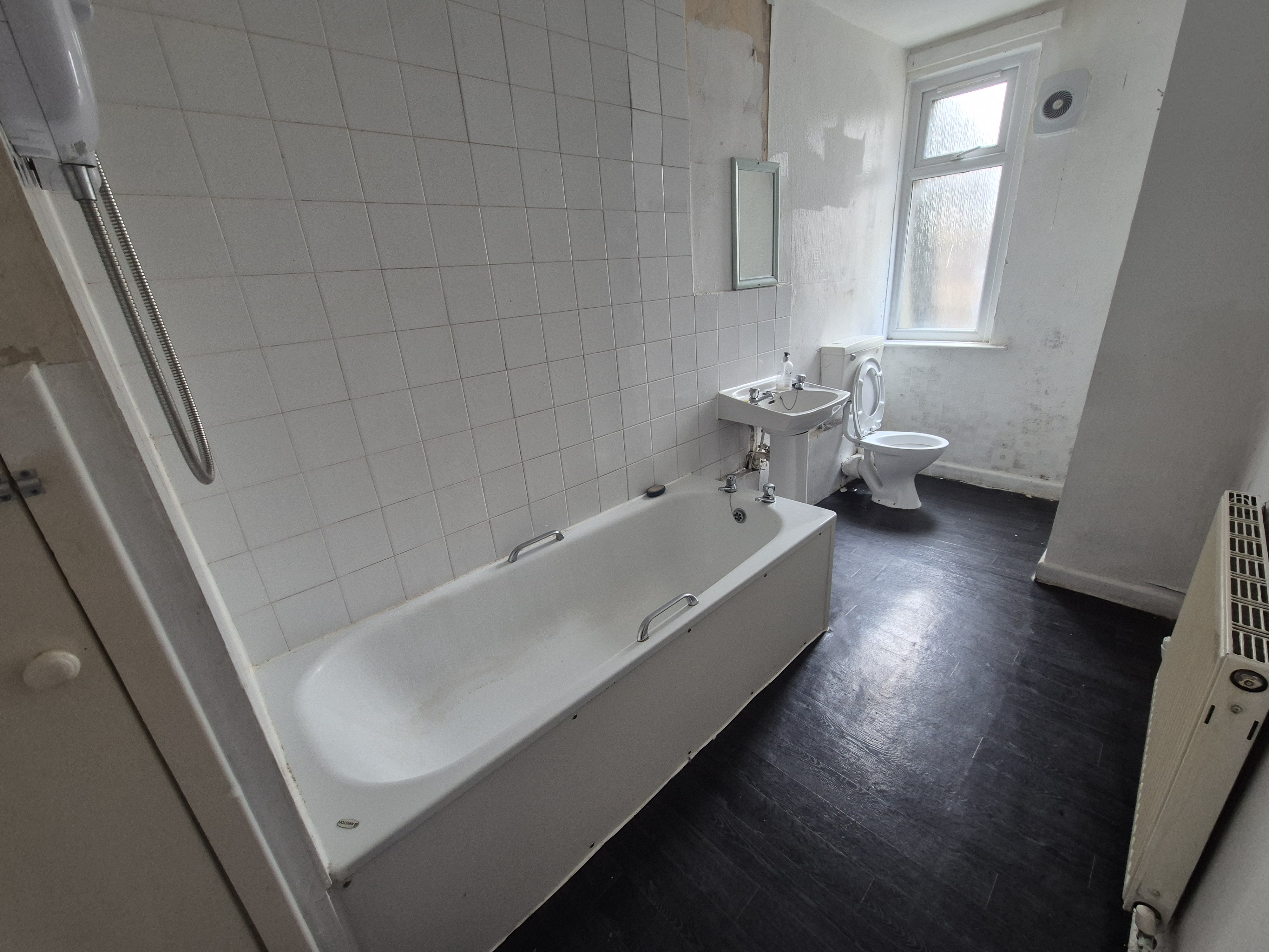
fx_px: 477
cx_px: 634
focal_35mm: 13
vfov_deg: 89.9
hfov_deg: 106.2
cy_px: 476
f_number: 2.2
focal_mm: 2.2
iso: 250
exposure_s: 1/50
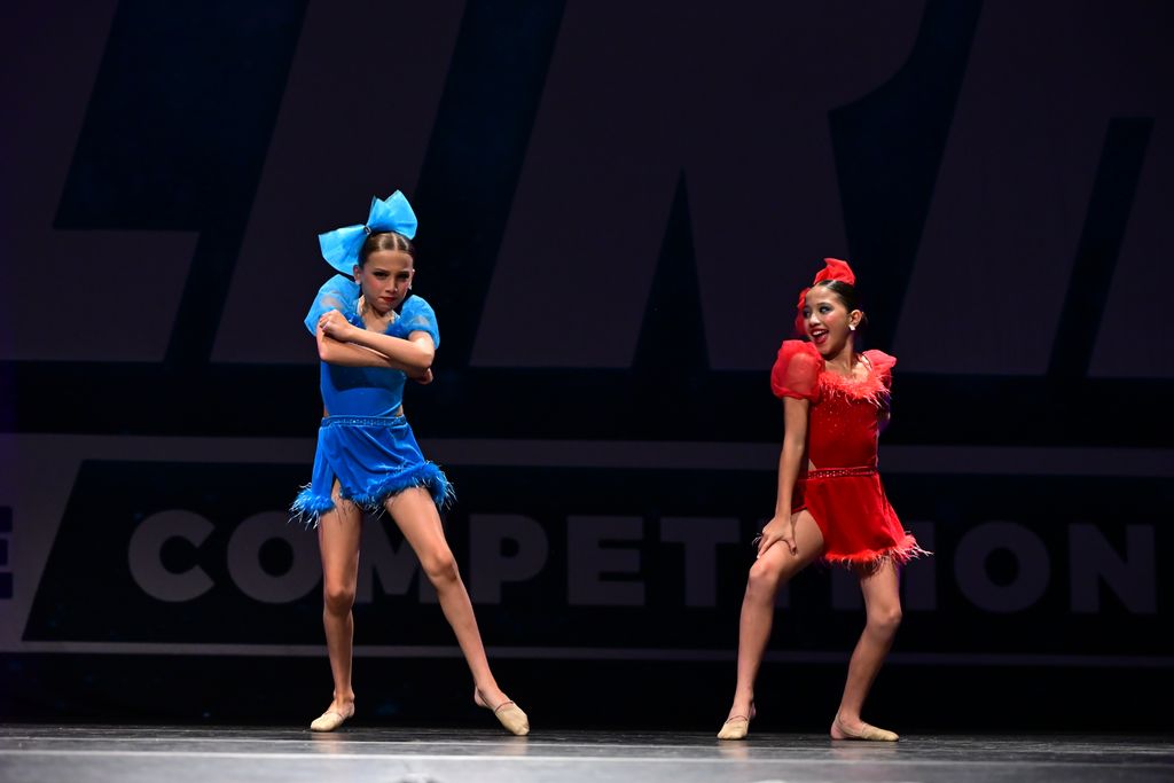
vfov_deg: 13.2
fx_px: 3392
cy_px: 392
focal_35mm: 104
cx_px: 587
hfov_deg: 19.6
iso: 5000
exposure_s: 1/800
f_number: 4
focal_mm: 104
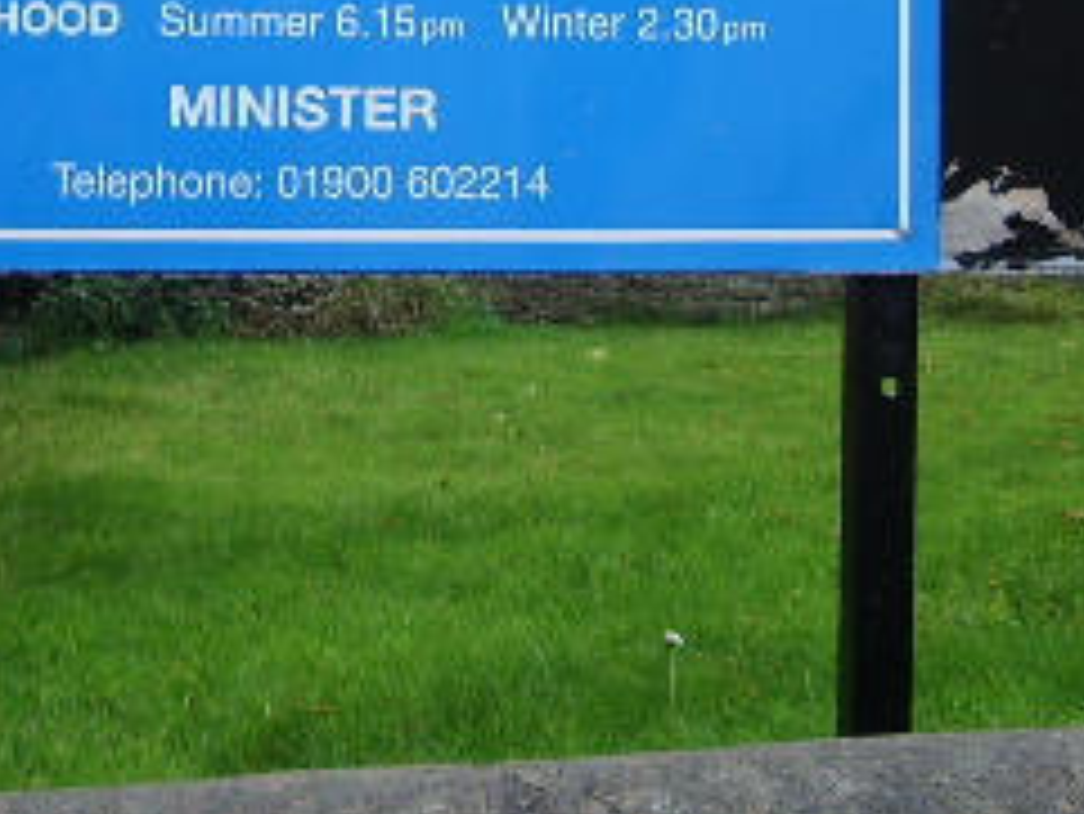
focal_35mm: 93
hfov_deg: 20.9
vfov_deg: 15.5
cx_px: 306
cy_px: -58
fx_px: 2914
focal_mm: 5.8
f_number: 2.6
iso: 100
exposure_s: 1/80
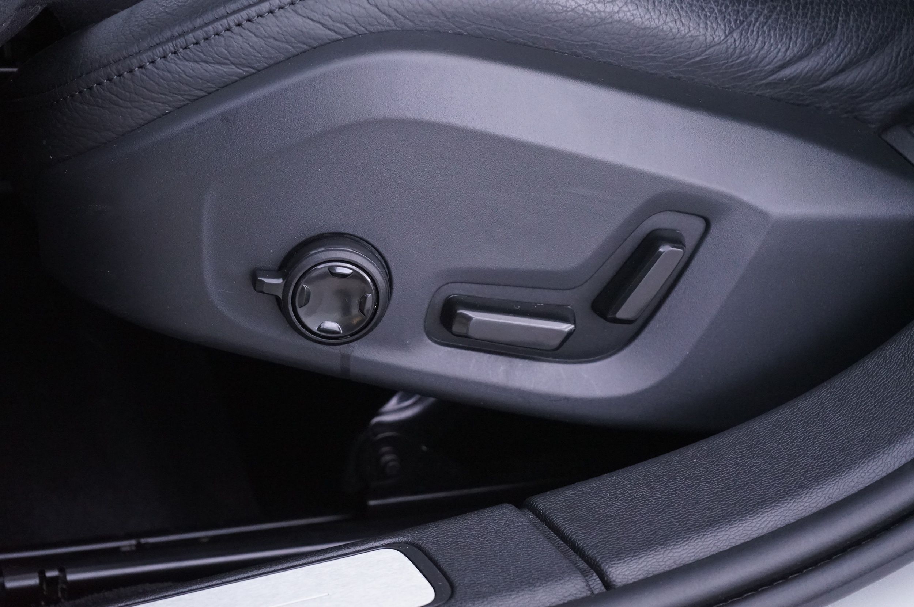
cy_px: 304
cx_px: 457
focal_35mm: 70
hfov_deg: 28.9
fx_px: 1776
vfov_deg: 19.4
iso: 4000
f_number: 6.3
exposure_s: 1/8
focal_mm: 70
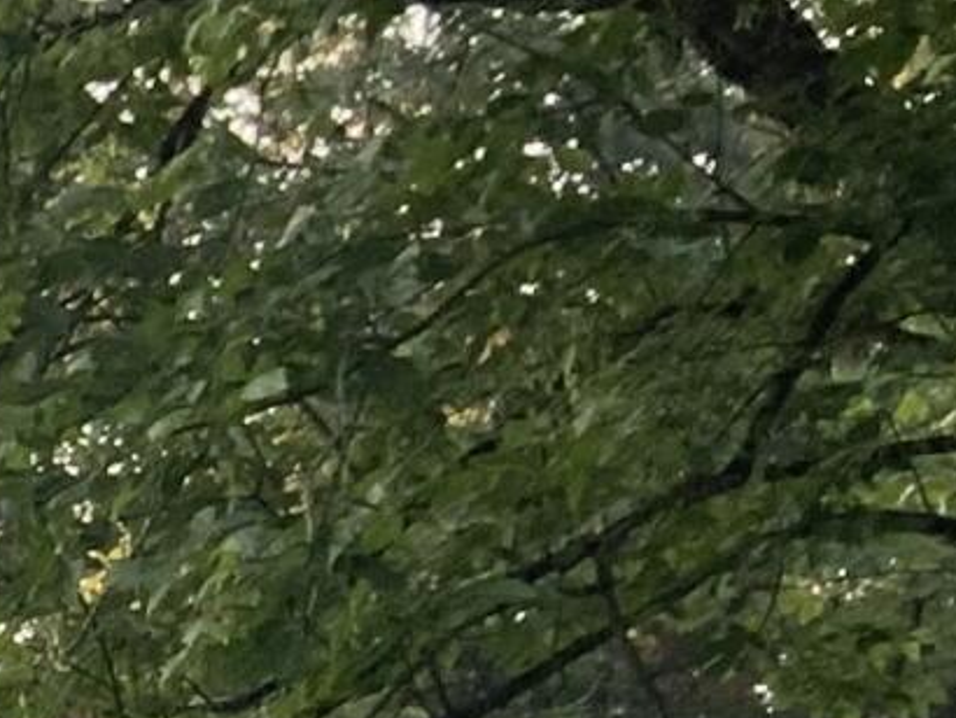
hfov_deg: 7.8
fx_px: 5858
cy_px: 1613
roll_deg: -0.1
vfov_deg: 6.7
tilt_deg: -0.8
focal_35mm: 212
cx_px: -2096
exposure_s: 1/122
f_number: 1.8
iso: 25
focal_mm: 3
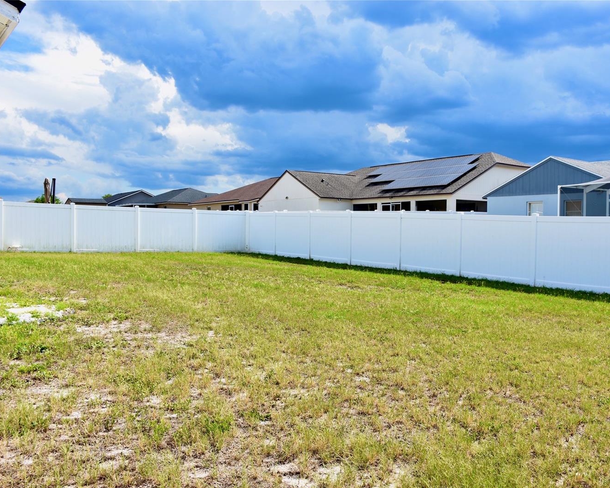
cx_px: 343
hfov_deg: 52.7
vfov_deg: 43.4
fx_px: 614
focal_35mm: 34
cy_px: 245
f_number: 7.1
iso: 100
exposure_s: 1/200
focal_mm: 20
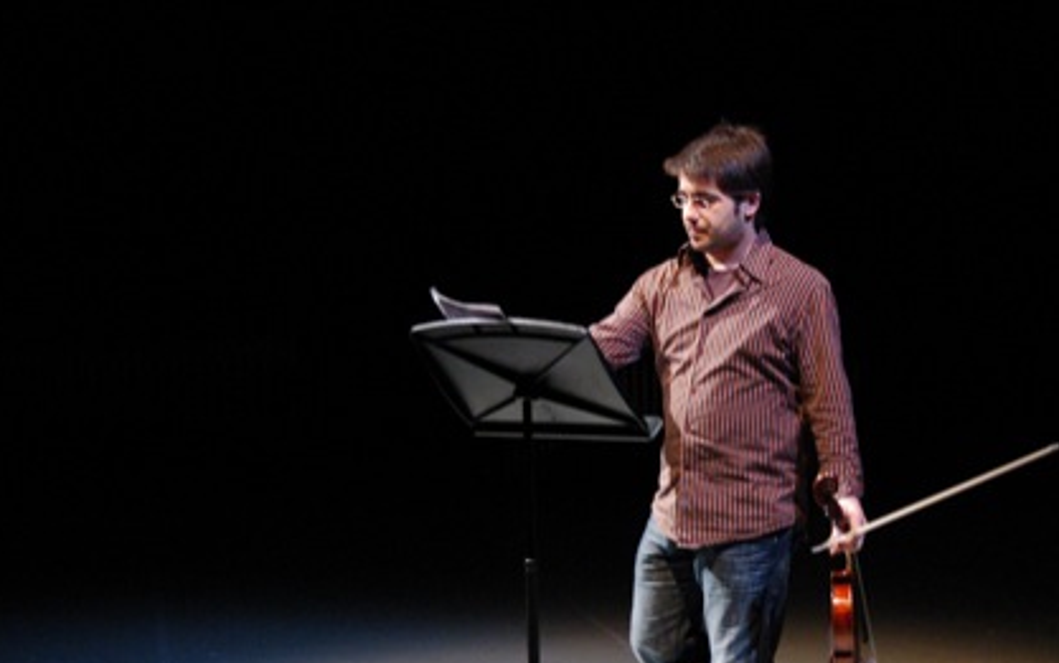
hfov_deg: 27.3
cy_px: 408
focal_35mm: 75
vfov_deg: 17.4
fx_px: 2165
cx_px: 714
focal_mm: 32
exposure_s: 1/60
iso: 1600
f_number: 4.5
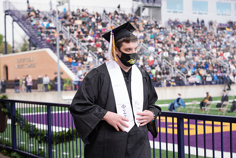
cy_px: 79
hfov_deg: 26.0
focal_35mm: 78
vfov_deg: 17.5
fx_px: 511
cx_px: 118
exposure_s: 1/200
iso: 200
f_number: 5
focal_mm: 78
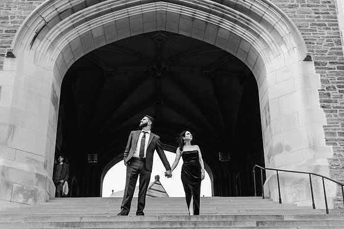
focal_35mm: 49
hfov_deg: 40.5
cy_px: 123
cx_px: 185
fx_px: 466
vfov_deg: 27.7
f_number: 4
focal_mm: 45
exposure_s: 1/1000
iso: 400
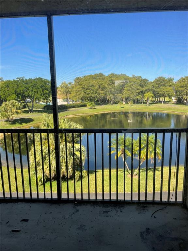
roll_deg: +1.8
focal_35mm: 26
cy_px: 126
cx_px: 94
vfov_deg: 67.3
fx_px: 188
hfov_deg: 53.1
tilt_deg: -10.3
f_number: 1.6
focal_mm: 4.2
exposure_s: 1/744
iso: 32
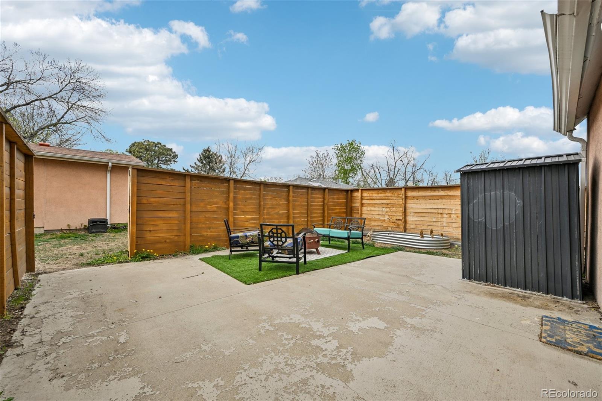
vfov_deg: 81.2
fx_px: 234
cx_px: 301
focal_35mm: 14
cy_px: 200
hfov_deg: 104.3
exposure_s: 1/80
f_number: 11
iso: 64
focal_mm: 14
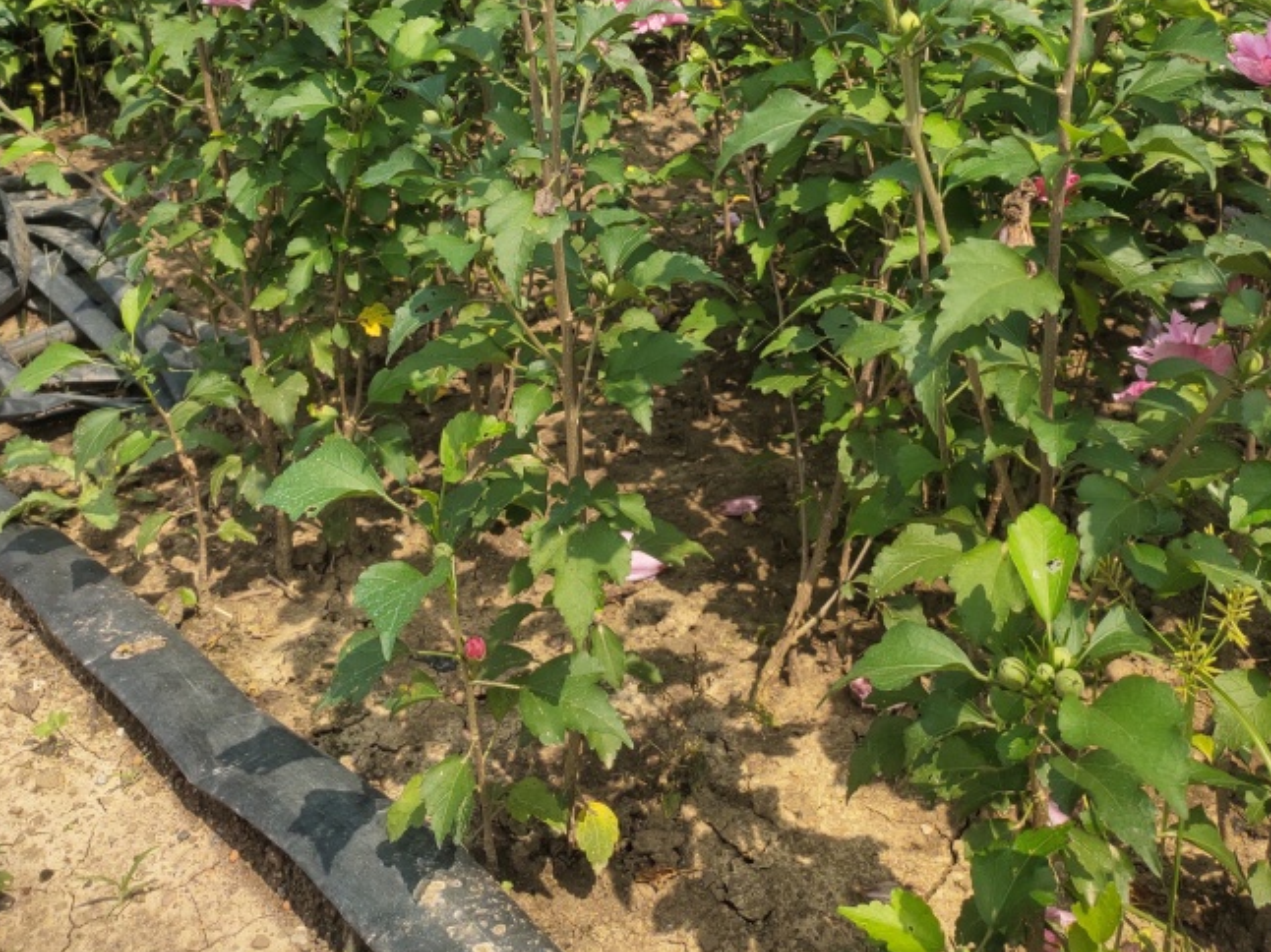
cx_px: 608
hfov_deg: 49.0
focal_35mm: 38
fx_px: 1395
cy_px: 9
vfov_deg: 34.4
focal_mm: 4.76
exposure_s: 1/1640
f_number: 1.79
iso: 56
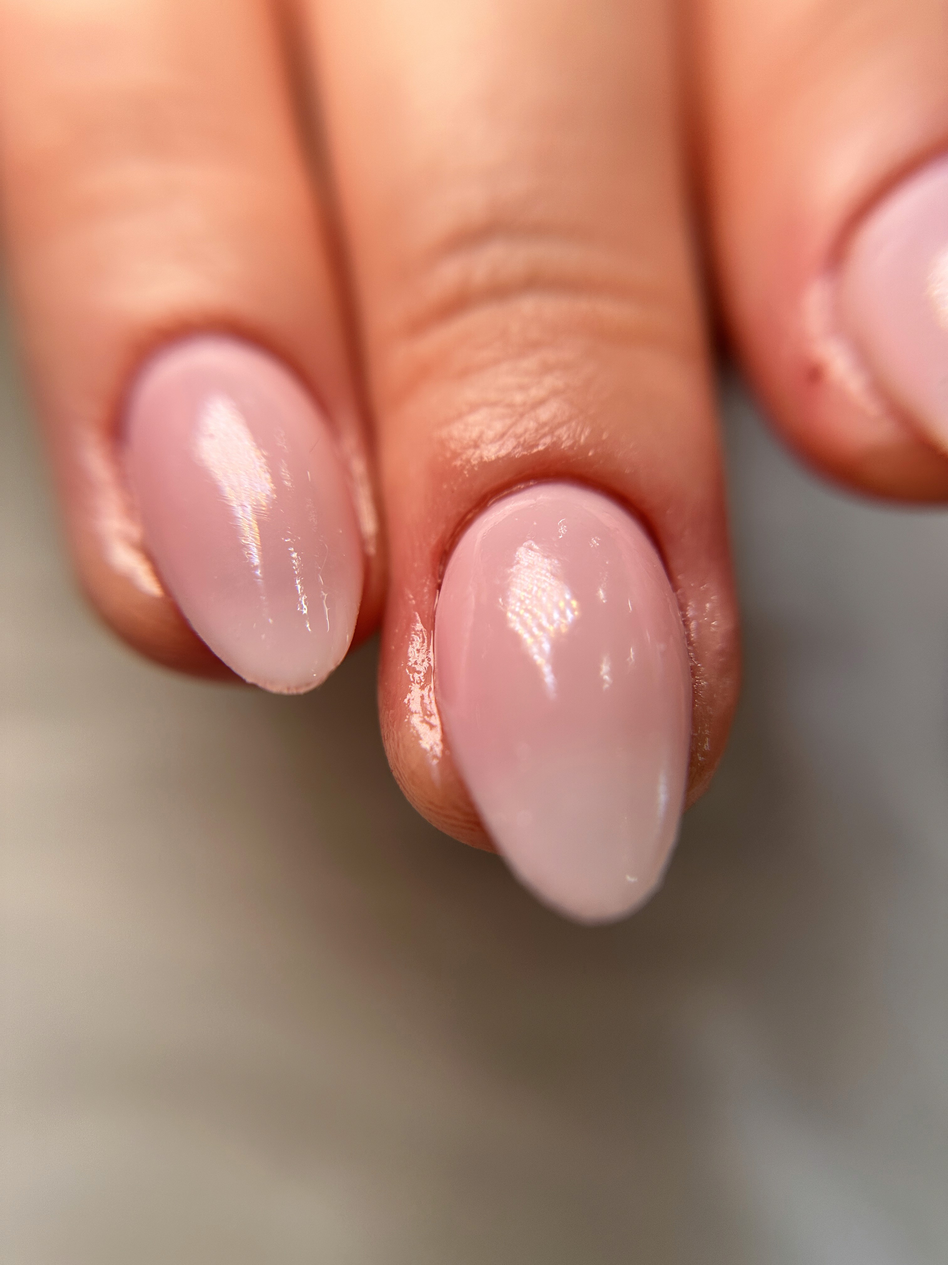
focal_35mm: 24
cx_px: 474
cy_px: 632
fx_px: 876
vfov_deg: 71.6
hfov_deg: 56.8
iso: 80
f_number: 1.78
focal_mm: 6.86
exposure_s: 1/549
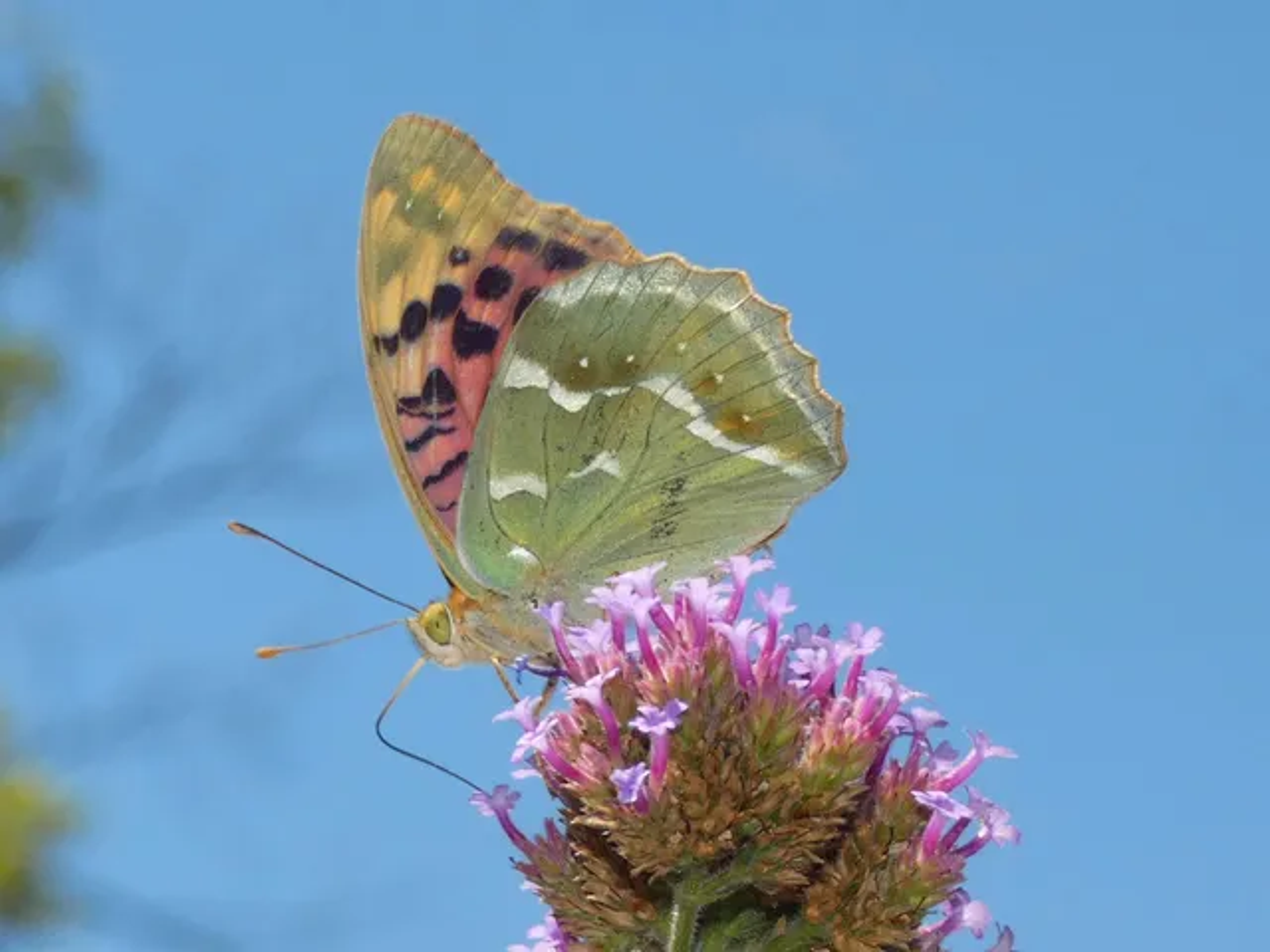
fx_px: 5173
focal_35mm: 141
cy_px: 476
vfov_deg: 10.5
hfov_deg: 14.0
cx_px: 635
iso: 80
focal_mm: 25.2
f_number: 5.3
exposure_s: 1/160
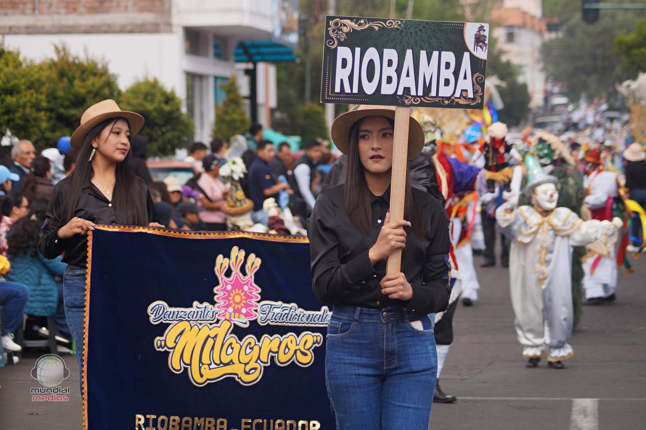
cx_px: 323
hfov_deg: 16.1
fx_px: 2286
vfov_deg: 10.7
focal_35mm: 128
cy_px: 215
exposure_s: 1/160
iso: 100
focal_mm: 85
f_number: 4.5
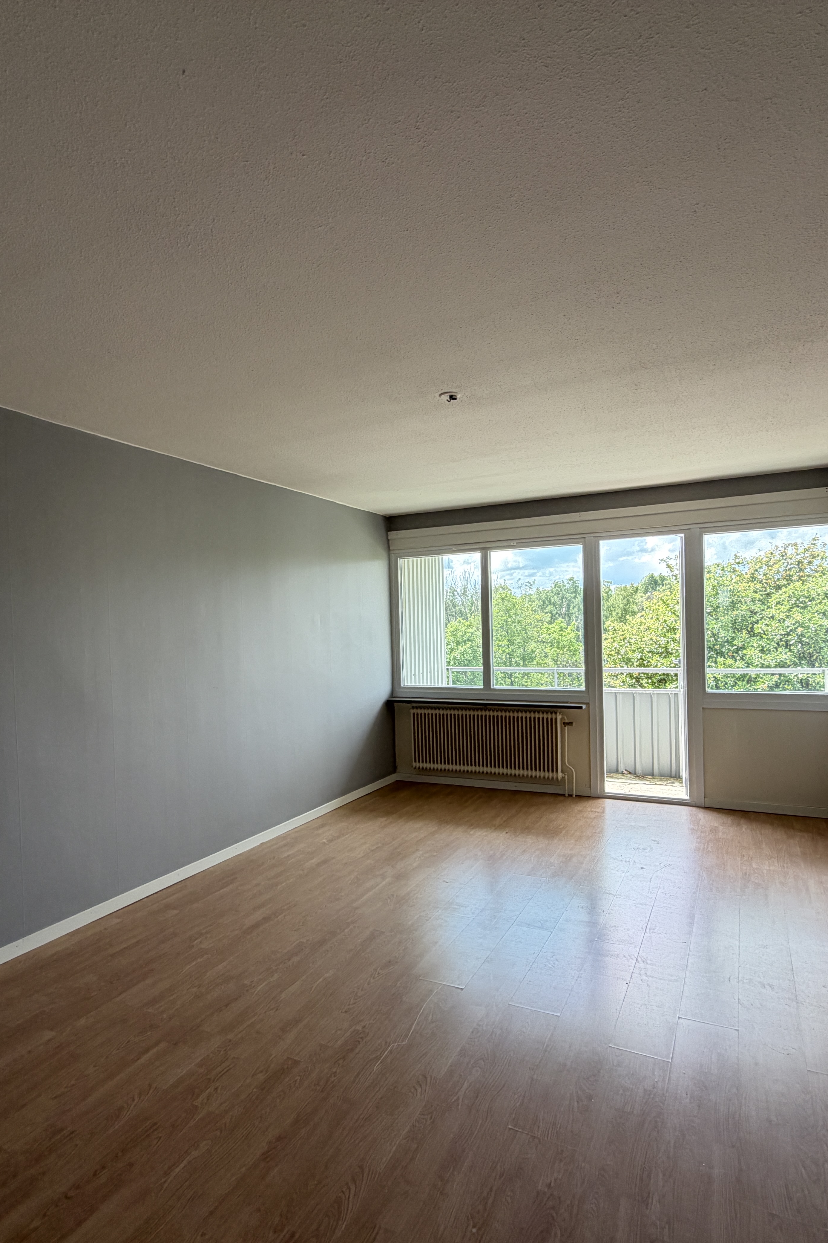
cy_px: 640
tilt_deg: -0.8
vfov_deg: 84.0
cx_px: 392
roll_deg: +1.6
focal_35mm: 20
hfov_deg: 61.9
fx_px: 690
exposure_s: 1/121
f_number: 2.2
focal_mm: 2.22
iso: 50
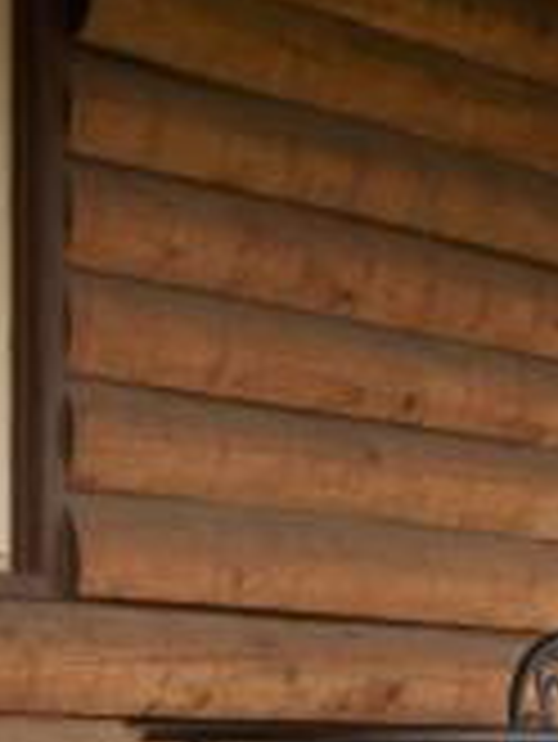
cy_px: 791
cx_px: 288
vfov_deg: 14.1
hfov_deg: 10.8
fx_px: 2941
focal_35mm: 137
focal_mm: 8
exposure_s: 1/273
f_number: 2.8
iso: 100
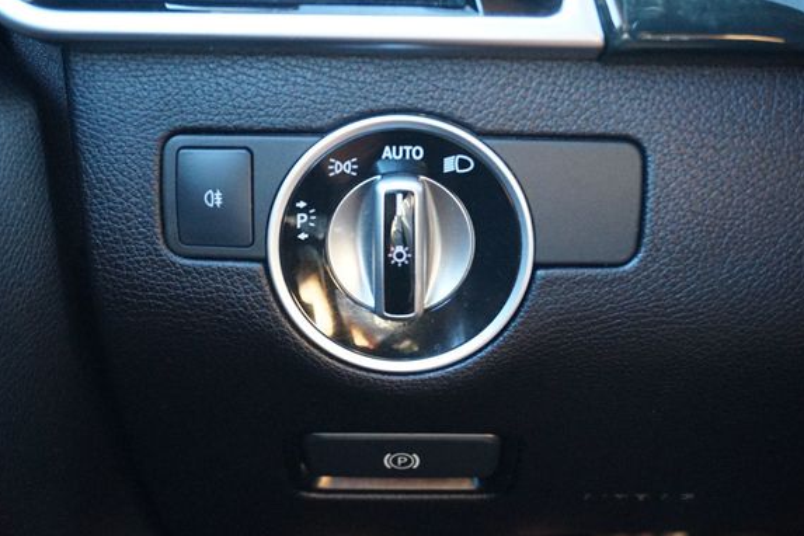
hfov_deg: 40.7
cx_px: 372
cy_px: 296
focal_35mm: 49
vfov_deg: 27.7
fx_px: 1084
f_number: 4.5
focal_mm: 29
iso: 3200
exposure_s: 1/50
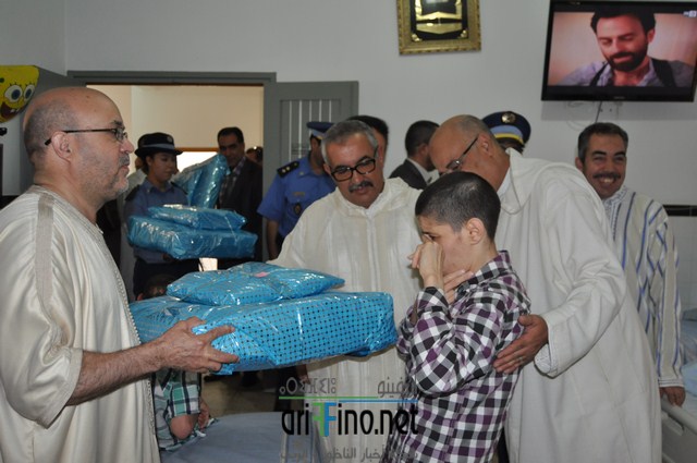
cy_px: 232
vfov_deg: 39.9
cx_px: 348
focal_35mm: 33
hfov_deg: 57.3
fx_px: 638
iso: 800
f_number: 3.5
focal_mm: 22
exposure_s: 1/60
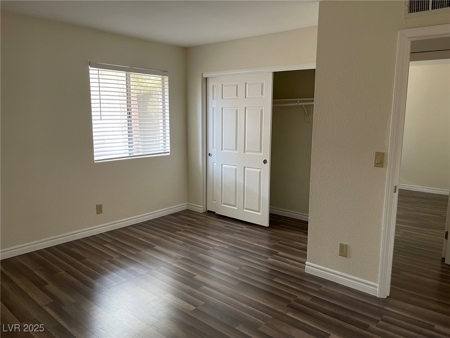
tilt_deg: -8.5
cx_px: 225
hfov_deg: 67.3
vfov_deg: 53.1
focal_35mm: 26
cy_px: 169
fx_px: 338
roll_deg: -0.3
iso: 200
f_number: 1.6
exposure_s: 1/60
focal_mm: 5.1
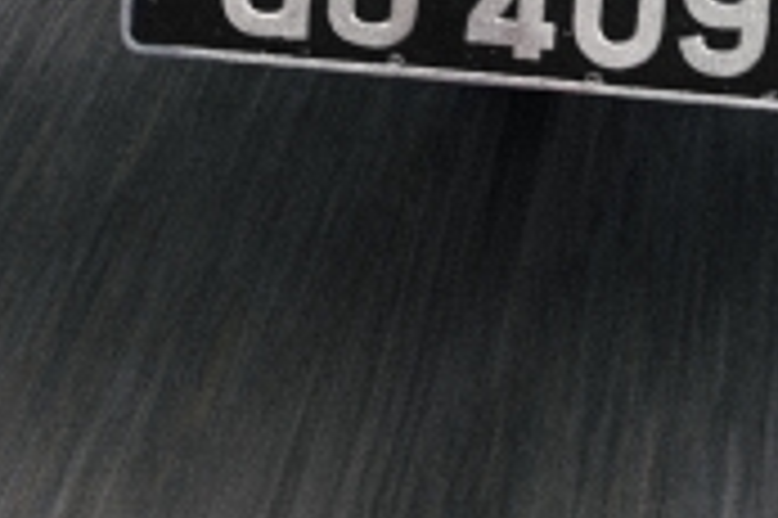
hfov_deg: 10.2
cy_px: -896
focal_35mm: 201
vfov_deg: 6.4
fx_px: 4340
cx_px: 616
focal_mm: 29
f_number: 7.1
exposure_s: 1/40
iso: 100
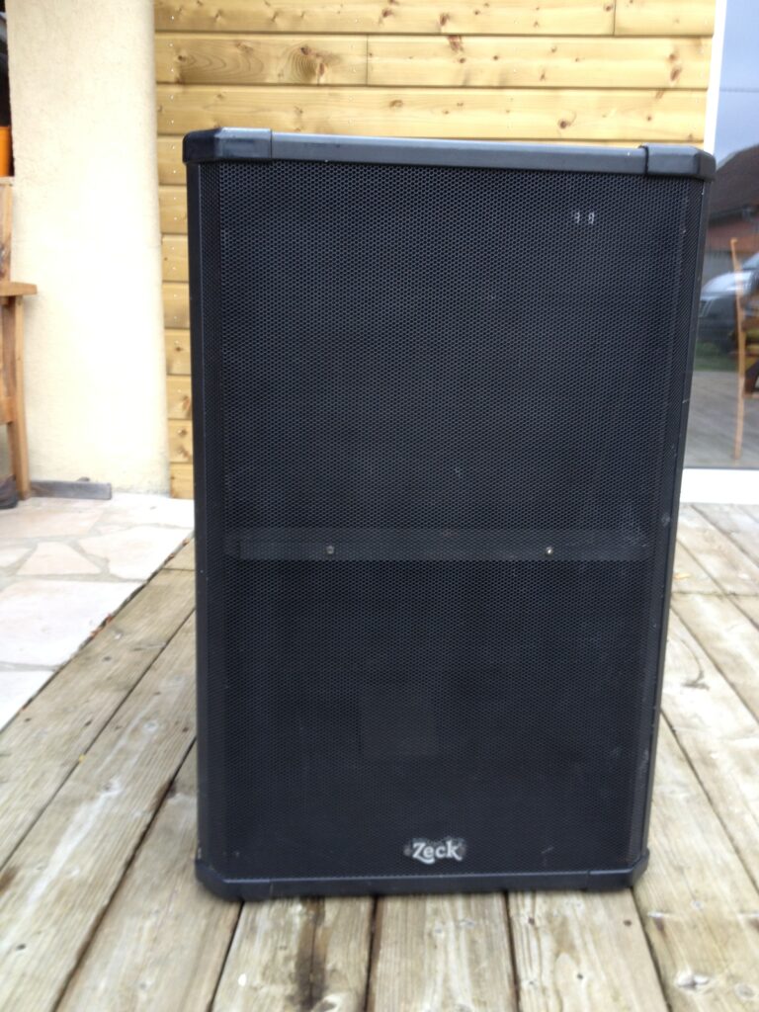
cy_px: 506
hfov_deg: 40.7
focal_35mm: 35
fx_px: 1023
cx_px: 380
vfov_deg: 52.6
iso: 50
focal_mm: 4.28
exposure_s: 1/20
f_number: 2.4
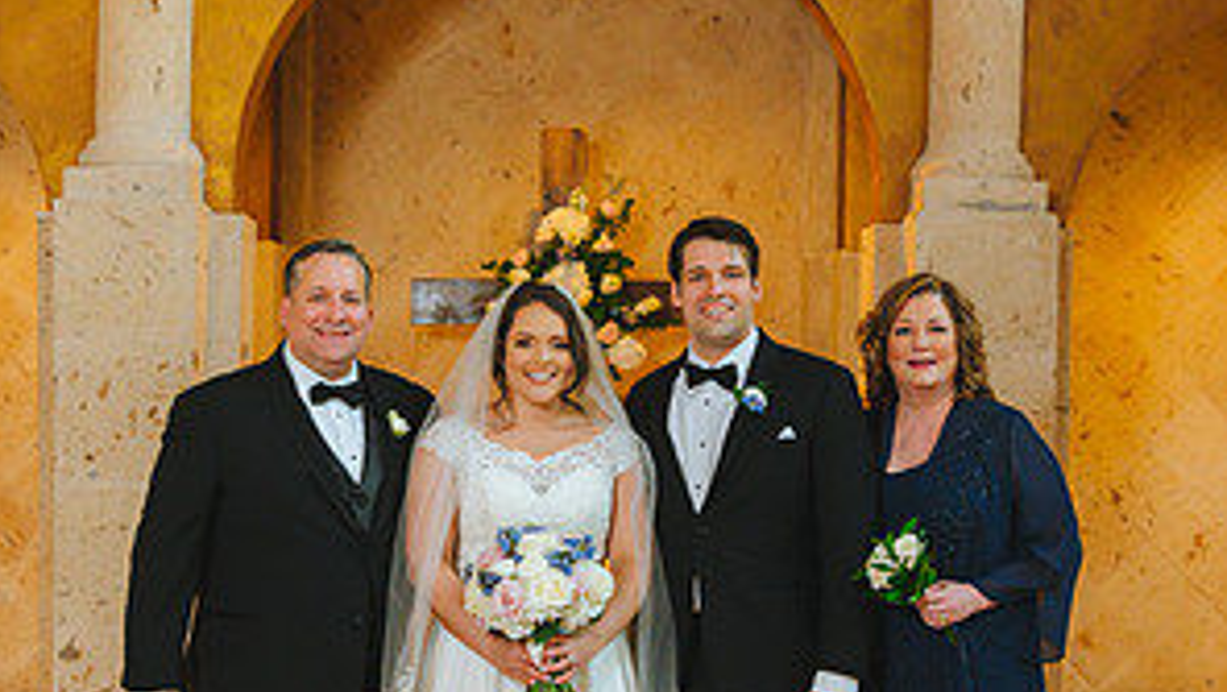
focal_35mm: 54
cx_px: 616
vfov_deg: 22.2
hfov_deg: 38.5
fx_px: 1758
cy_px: 452
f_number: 4
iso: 4000
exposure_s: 1/160
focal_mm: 34
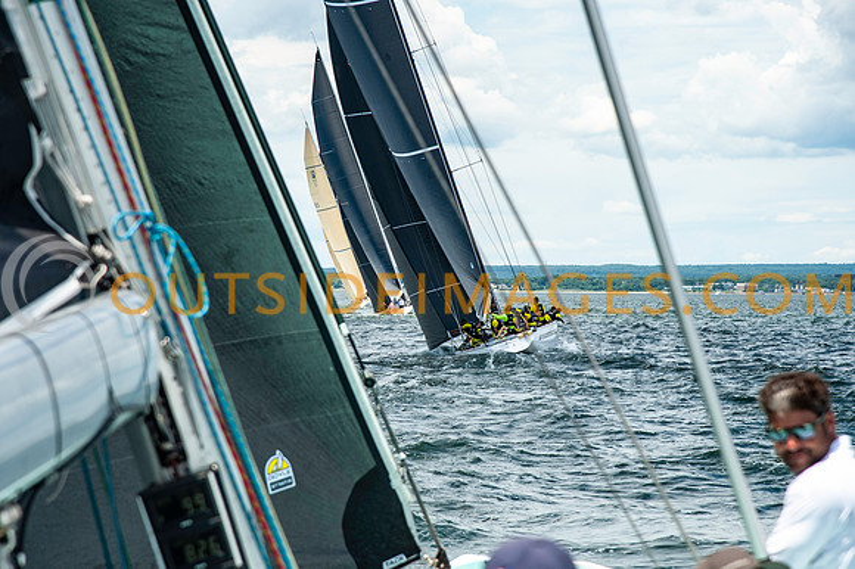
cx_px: 428
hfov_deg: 16.1
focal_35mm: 127
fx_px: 3022
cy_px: 284
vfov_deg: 10.8
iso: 250
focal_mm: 120
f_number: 5.6
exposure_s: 1/1000
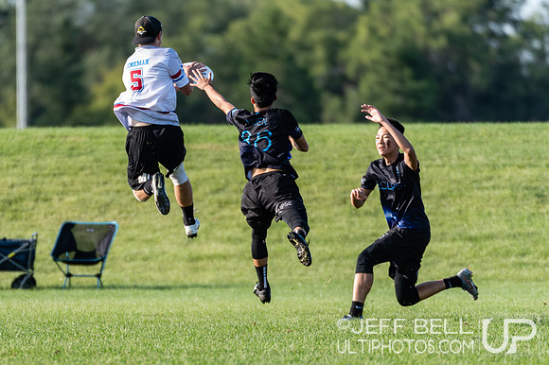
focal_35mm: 790
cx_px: 188
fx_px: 12044
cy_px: 240
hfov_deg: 2.6
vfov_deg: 1.7
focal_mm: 400
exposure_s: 1/1000
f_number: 4
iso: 450
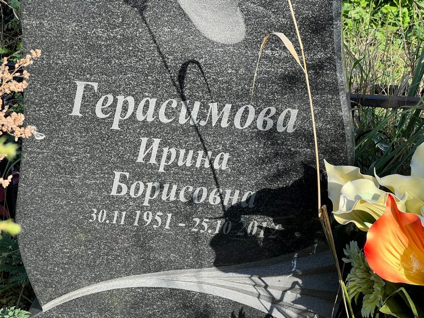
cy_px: 159
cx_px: 212
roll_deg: +2.2
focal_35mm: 77
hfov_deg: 25.3
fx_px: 943
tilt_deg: -26.8
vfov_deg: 19.1
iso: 32
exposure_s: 1/211
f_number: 2.8
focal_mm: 9
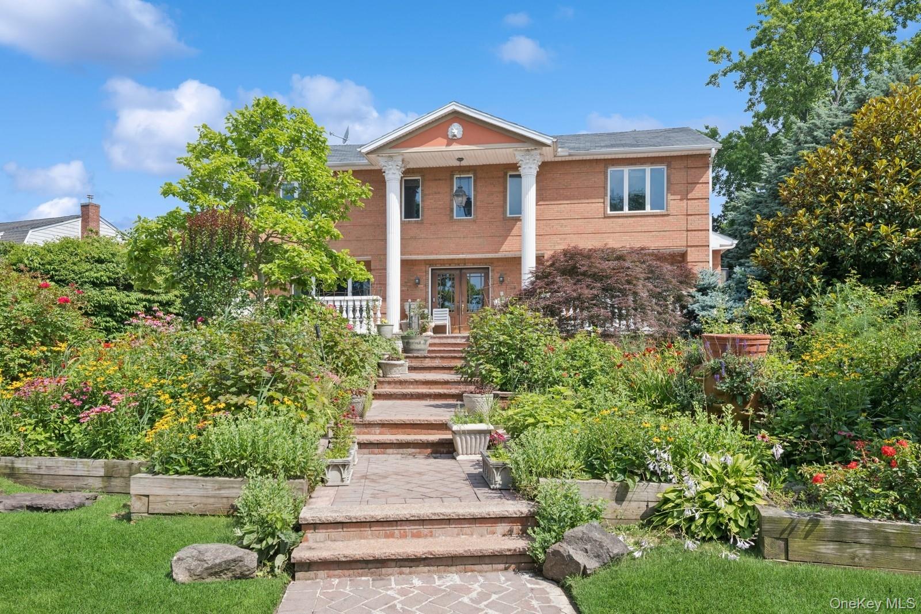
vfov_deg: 49.5
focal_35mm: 26
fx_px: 665
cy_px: 307
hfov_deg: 69.4
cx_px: 460
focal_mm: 26
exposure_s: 1/200
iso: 640
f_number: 14
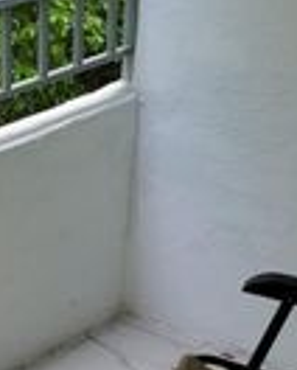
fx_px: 1052
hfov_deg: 13.5
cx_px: -317
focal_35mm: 96
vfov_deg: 19.9
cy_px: 144
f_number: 1.8
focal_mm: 5.4
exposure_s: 1/135
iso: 40
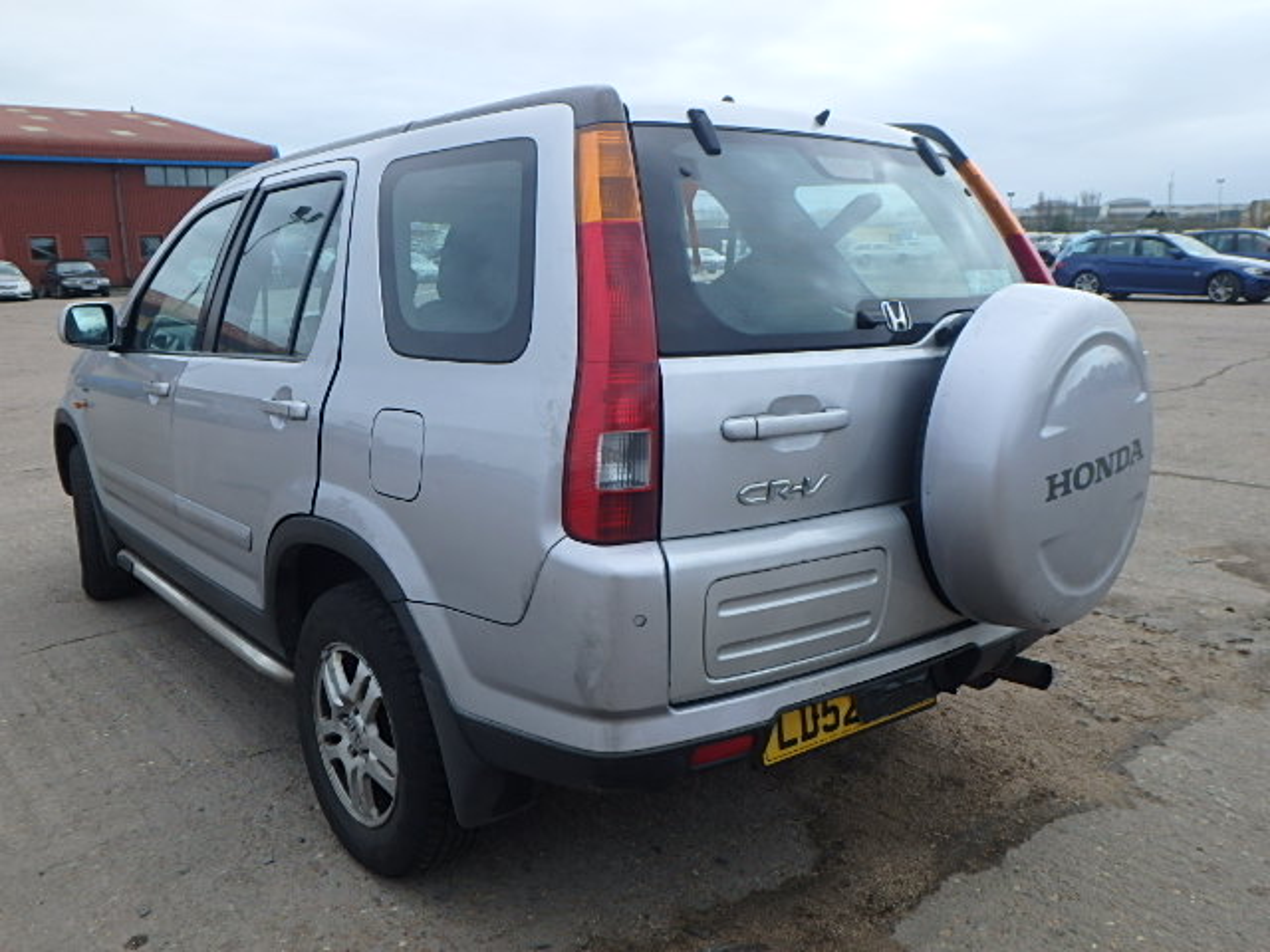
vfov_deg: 48.2
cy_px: 476
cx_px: 635
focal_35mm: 29
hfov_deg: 61.7
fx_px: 1064
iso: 125
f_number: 4.6
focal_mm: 5.2
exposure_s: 1/200
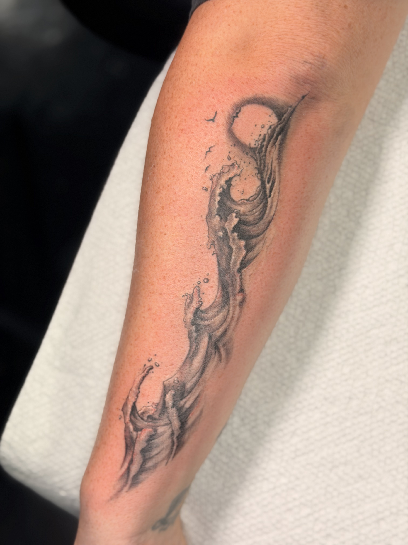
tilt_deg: -70.1
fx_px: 754
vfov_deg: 39.7
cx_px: 204
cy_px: 272
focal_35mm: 48
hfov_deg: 30.3
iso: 64
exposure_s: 1/121
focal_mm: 6.76
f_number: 1.78
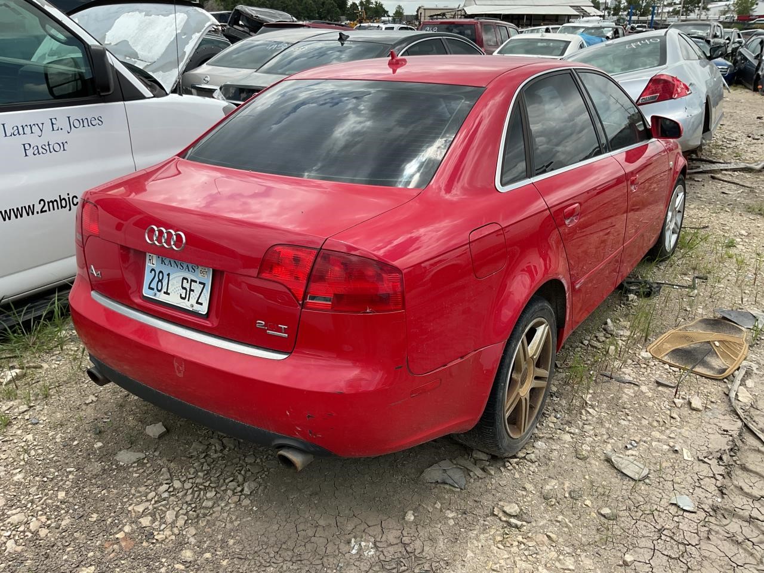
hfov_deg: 61.7
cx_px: 382
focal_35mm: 29
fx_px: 640
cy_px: 286
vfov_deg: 48.2
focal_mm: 3
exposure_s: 1/898
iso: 16
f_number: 1.8
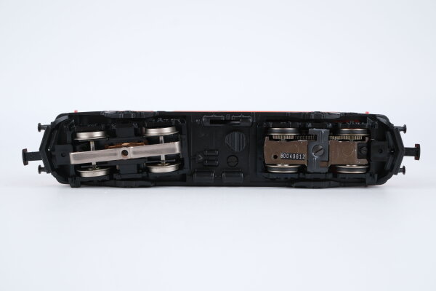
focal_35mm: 45
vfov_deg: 29.9
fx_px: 545
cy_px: 146
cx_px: 218
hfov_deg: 43.6
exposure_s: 1/125
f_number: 8
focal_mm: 30
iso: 400
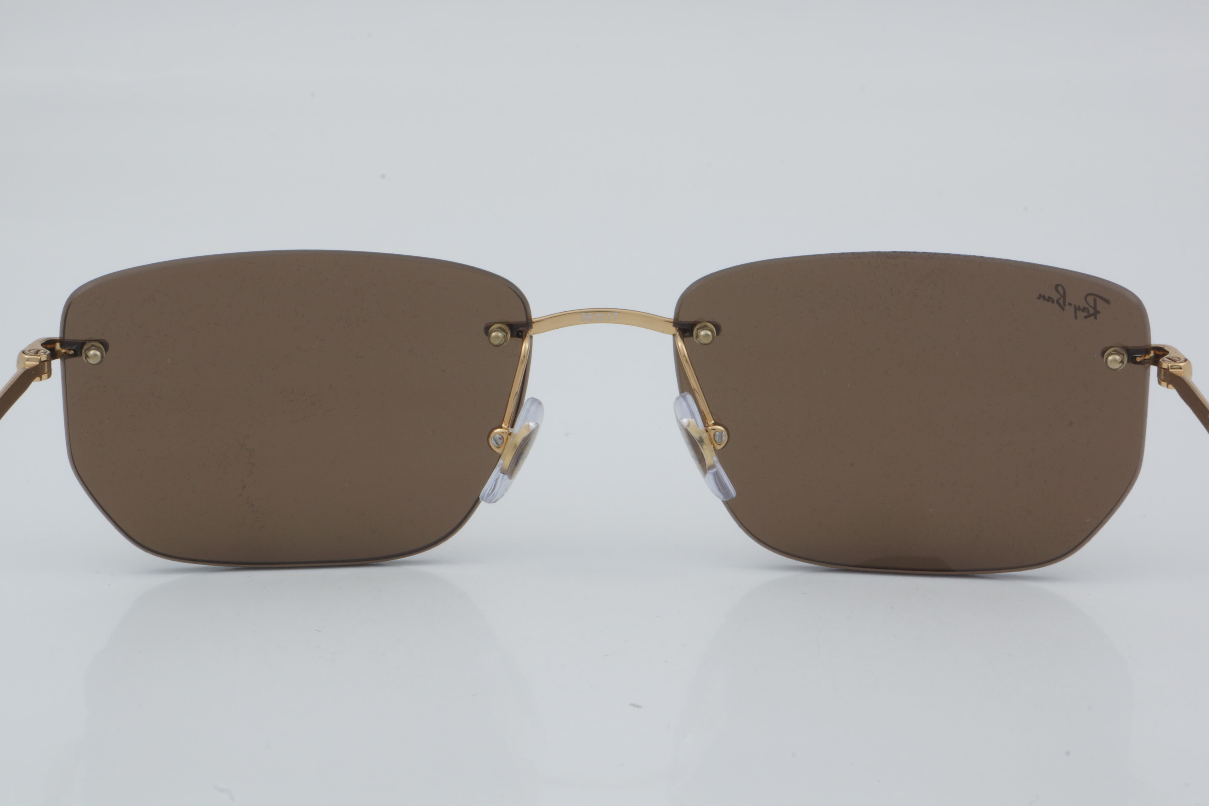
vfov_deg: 16.6
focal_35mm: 82
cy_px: 403
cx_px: 604
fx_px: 2770
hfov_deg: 24.6
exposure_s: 1/4
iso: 100
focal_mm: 55
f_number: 29
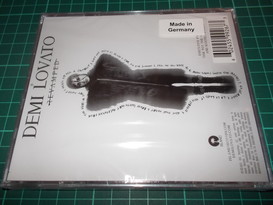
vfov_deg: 48.2
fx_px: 229
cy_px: 102
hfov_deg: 61.7
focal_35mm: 29
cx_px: 136
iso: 200
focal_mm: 4.1
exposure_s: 1/30
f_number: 3.3
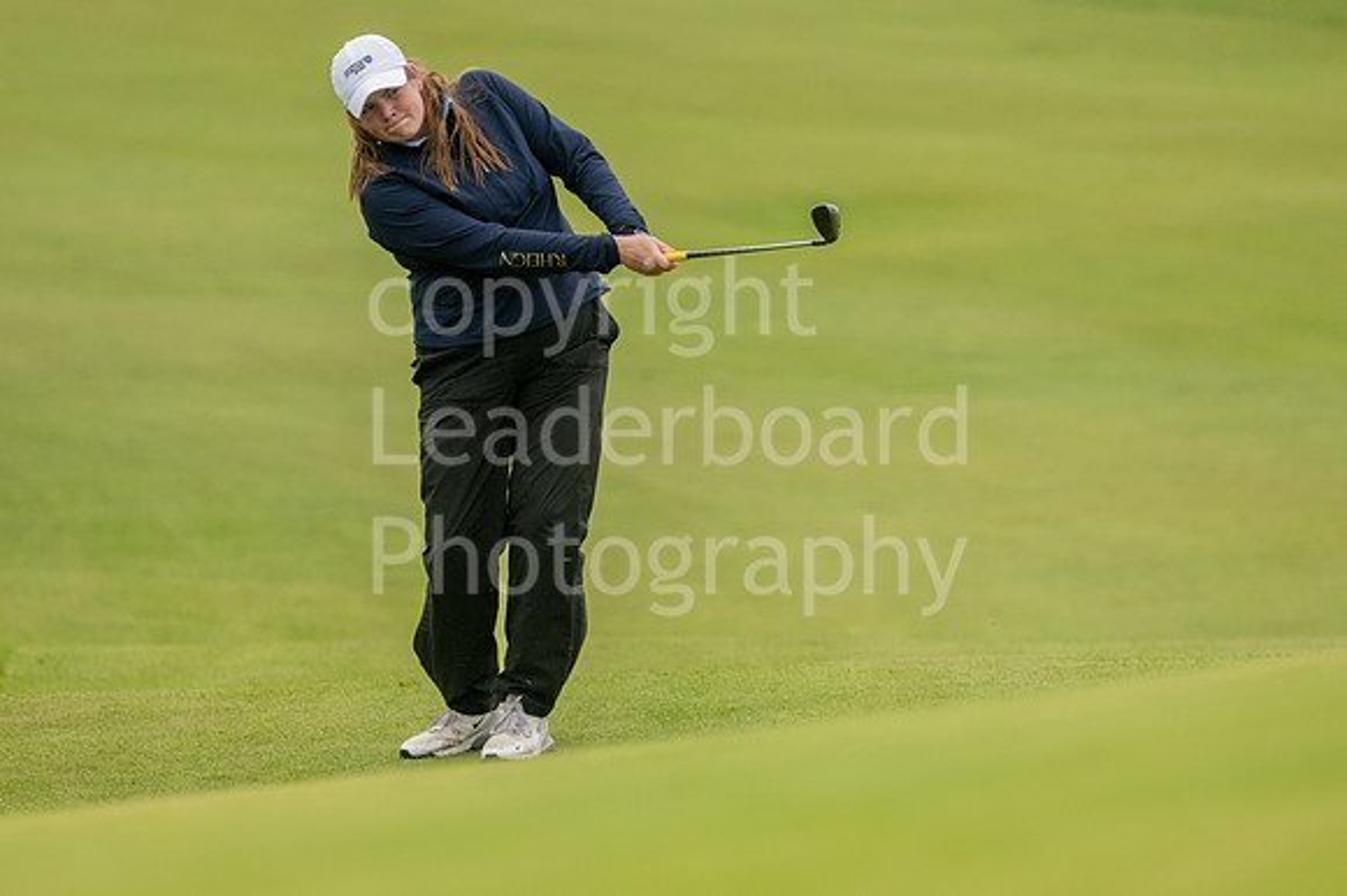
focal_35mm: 450
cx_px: 674
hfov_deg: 4.6
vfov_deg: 3.1
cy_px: 448
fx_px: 16827
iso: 500
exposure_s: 1/2000
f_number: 5
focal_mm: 300
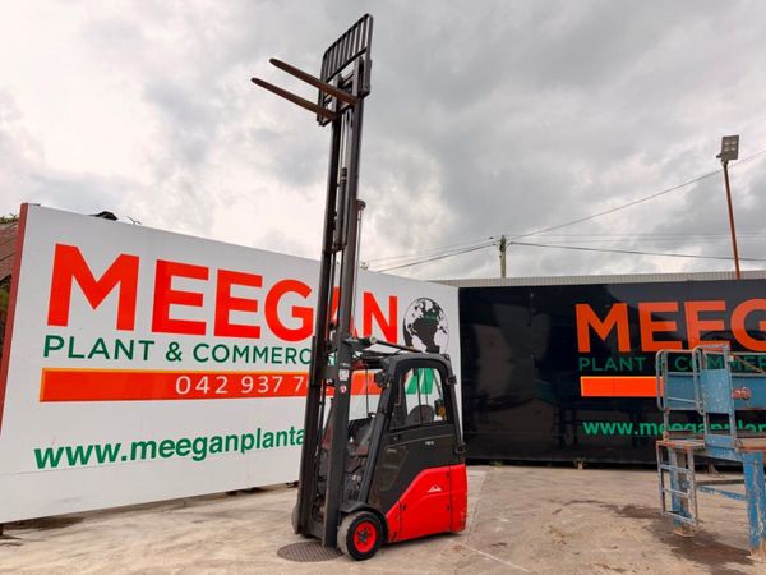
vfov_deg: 56.8
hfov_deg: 71.6
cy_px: 288
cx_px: 383
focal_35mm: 24
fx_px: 531
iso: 100
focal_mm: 6.76
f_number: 1.78
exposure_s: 1/2611
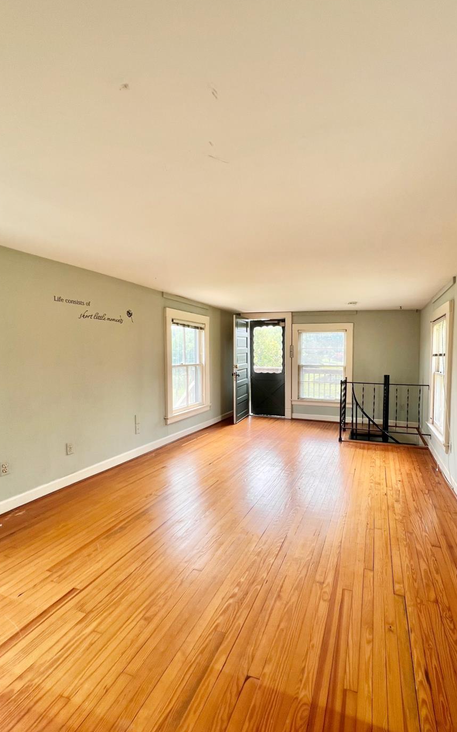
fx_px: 299
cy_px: 365
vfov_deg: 101.5
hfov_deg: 73.7
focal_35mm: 15
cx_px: 282
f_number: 1.8
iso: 32
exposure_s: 1/122
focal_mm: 1.57
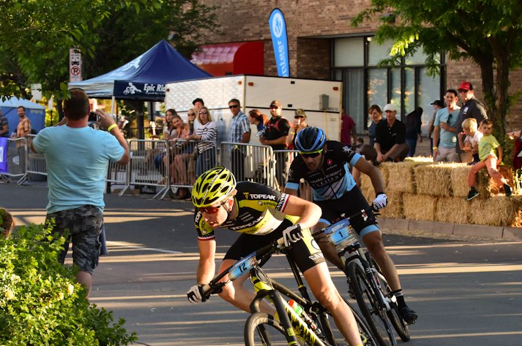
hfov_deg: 19.4
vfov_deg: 13.0
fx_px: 1520
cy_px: 209
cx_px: 388
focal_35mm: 105
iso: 2200
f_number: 3.2
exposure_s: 1/1000
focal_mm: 70
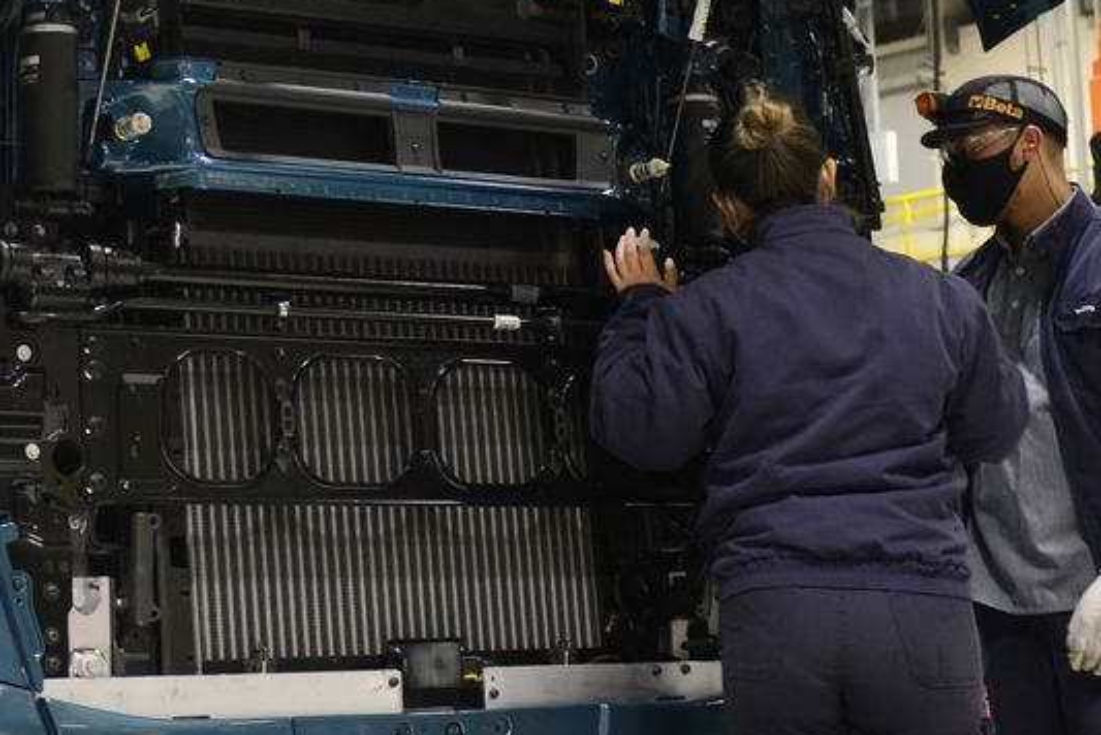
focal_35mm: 84
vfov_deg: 16.2
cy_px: 195
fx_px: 2570
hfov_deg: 23.2
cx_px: -6
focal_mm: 28
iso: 800
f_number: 3.3
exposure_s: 1/60
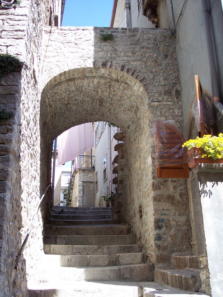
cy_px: 148
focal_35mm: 39
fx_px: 335
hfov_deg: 36.8
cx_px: 112
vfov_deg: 47.9
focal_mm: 8
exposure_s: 1/250
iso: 100
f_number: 3.4
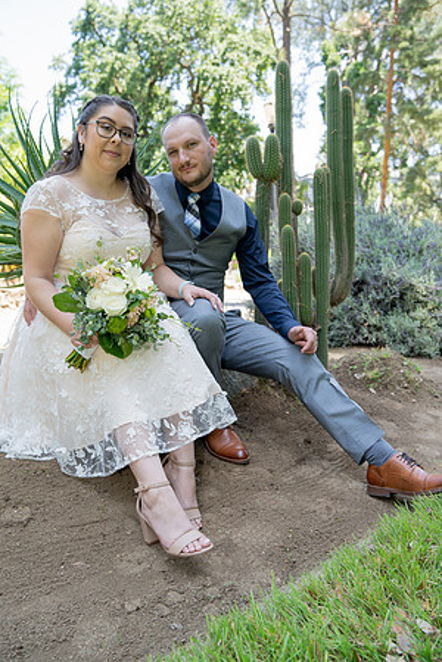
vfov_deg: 65.5
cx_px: 221
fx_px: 516
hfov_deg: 46.4
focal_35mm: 28
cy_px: 331
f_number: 3.5
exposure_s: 1/250
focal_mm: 28
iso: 250
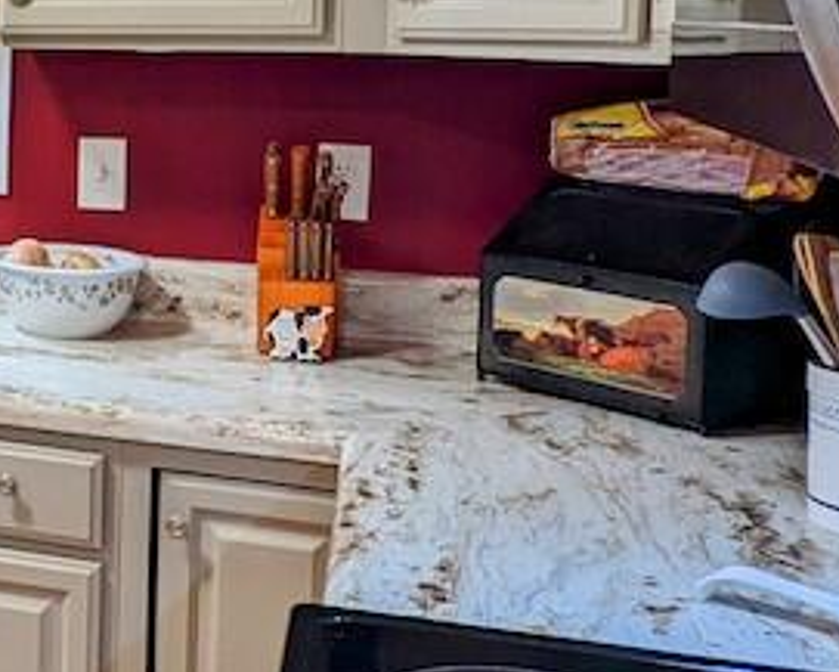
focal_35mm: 59
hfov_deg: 27.1
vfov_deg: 25.4
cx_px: -235
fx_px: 1466
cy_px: 150
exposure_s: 1/30
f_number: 2.2
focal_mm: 2.35
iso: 58
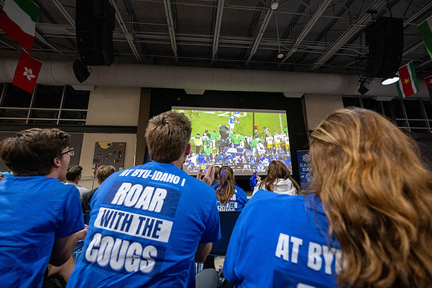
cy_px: 144
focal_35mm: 15
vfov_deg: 77.6
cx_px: 216
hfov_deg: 100.7
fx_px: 179
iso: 6400
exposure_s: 1/250
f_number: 4
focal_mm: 14
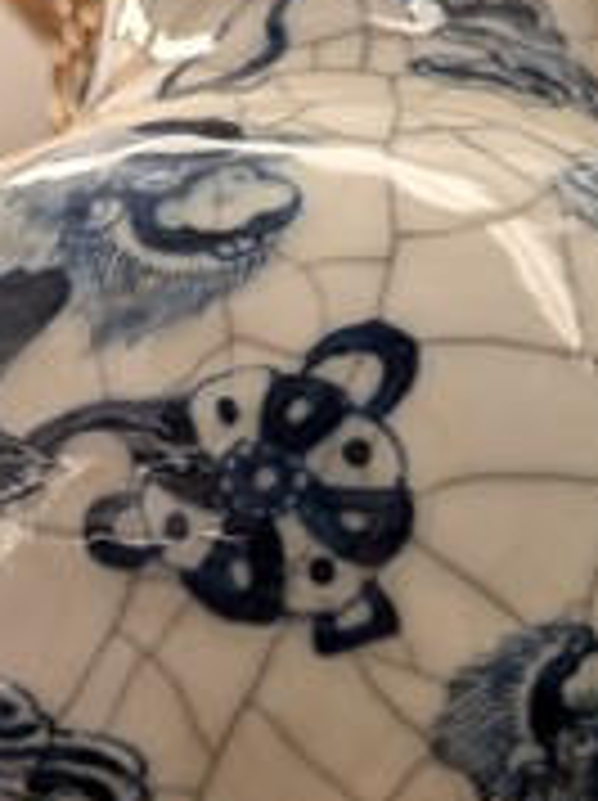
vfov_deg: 33.2
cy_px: 760
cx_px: 371
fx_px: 1247
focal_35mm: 54
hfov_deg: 26.9
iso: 211
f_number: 1.85
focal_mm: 6.81
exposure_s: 1/65
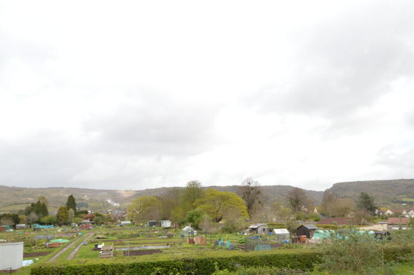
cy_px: 200
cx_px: 241
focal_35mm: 27
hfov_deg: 67.0
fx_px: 310
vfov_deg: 46.4
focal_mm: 12
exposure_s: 1/200
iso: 100
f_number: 5
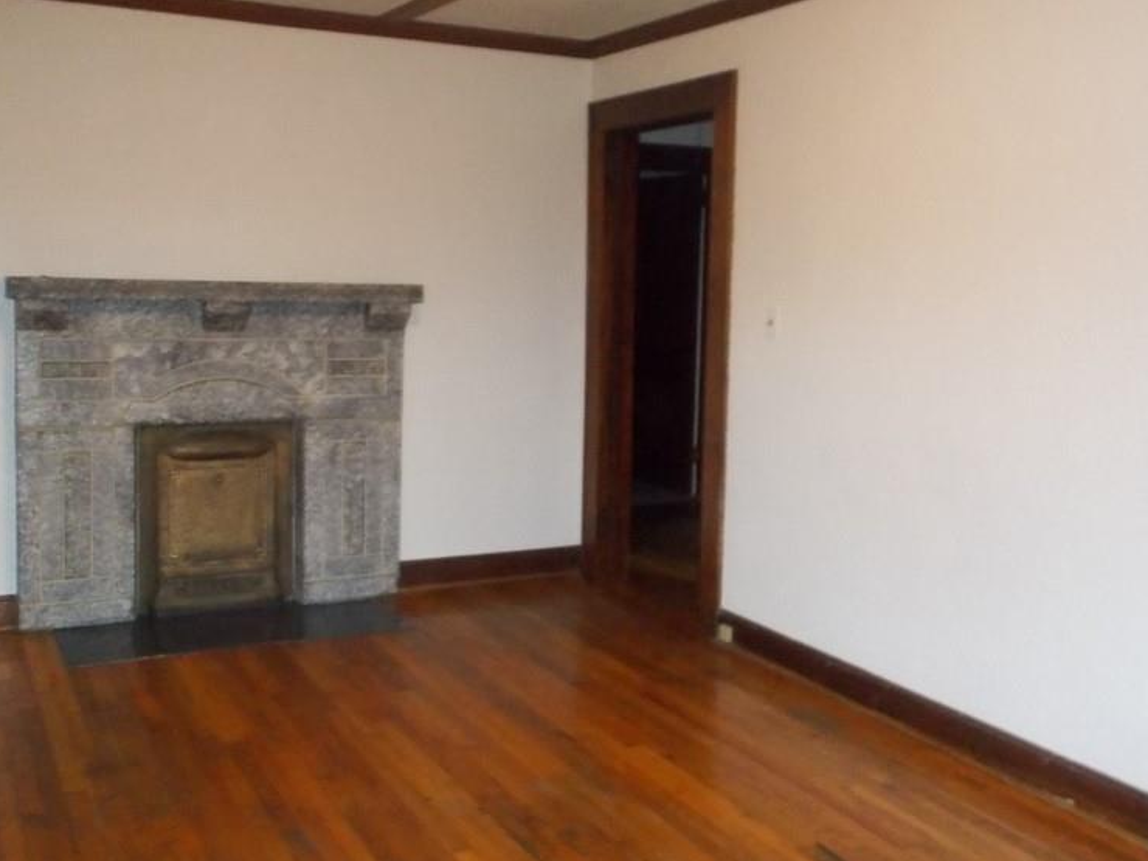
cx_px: 515
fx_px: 1194
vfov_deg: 39.6
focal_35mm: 36
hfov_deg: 51.3
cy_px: 394
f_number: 3.2
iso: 640
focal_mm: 4.6
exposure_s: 1/25
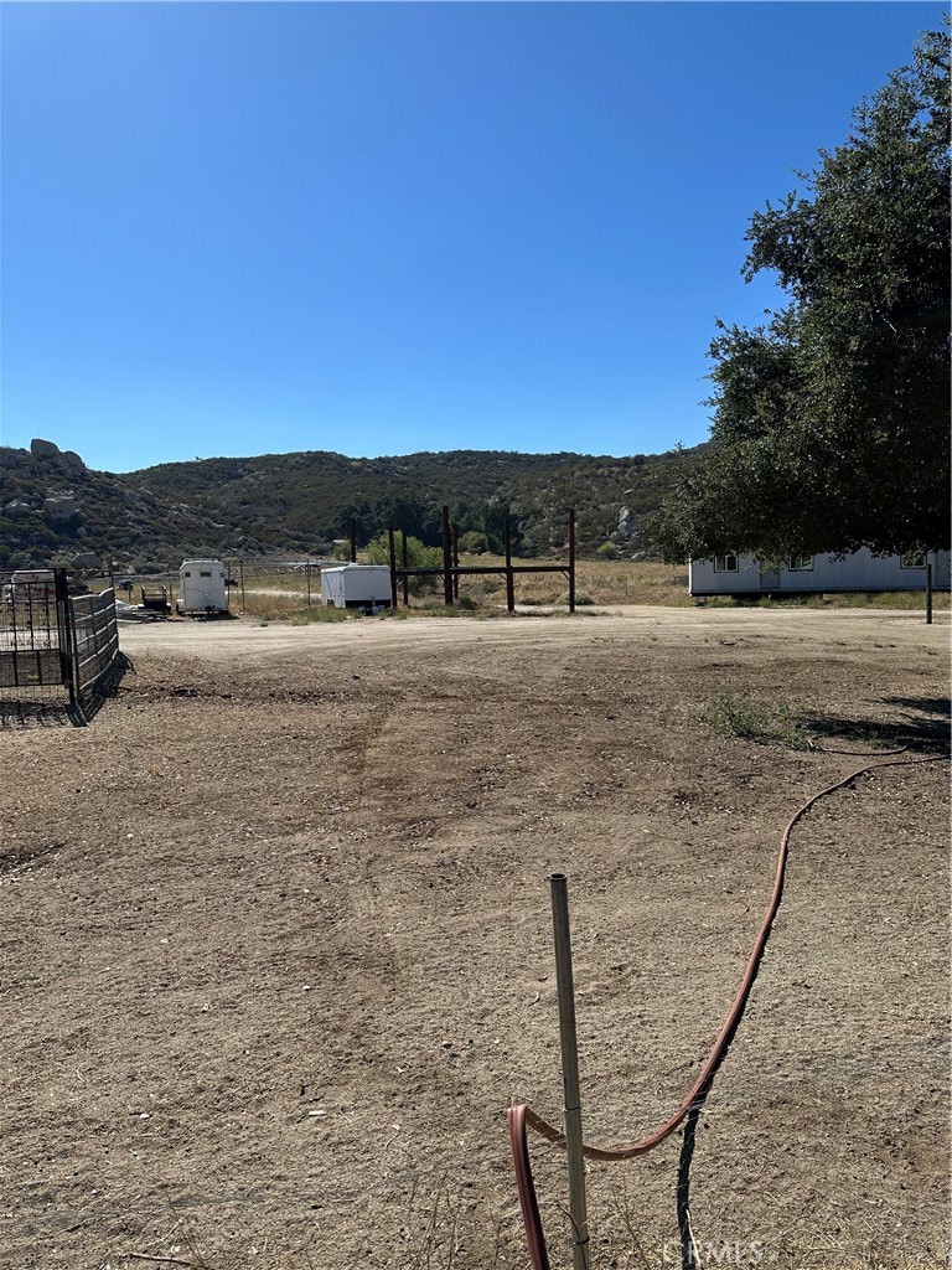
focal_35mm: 24
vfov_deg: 71.6
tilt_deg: -3.2
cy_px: 635
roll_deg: +2.3
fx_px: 880
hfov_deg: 56.8
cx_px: 476
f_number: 1.78
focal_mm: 6.86
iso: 80
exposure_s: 1/5848
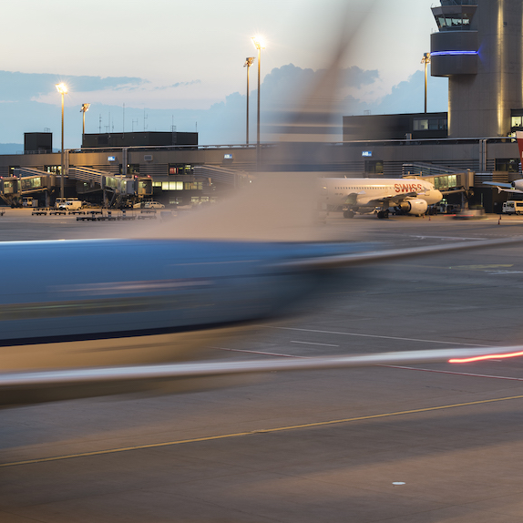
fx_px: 1761
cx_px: 436
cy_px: 173
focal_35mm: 103
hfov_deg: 16.7
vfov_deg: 16.9
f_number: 8
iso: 31
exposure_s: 2
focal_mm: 58
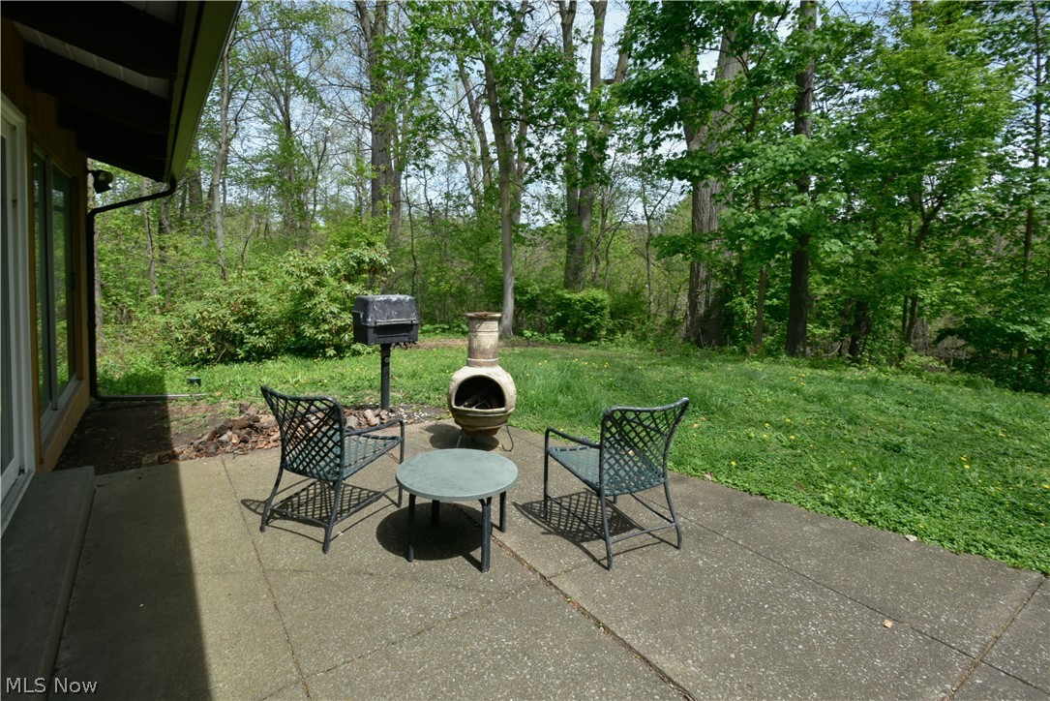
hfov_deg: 93.3
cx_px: 525
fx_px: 496
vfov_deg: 70.5
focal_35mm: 17
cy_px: 350
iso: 200
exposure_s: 1/30
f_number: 22
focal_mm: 17
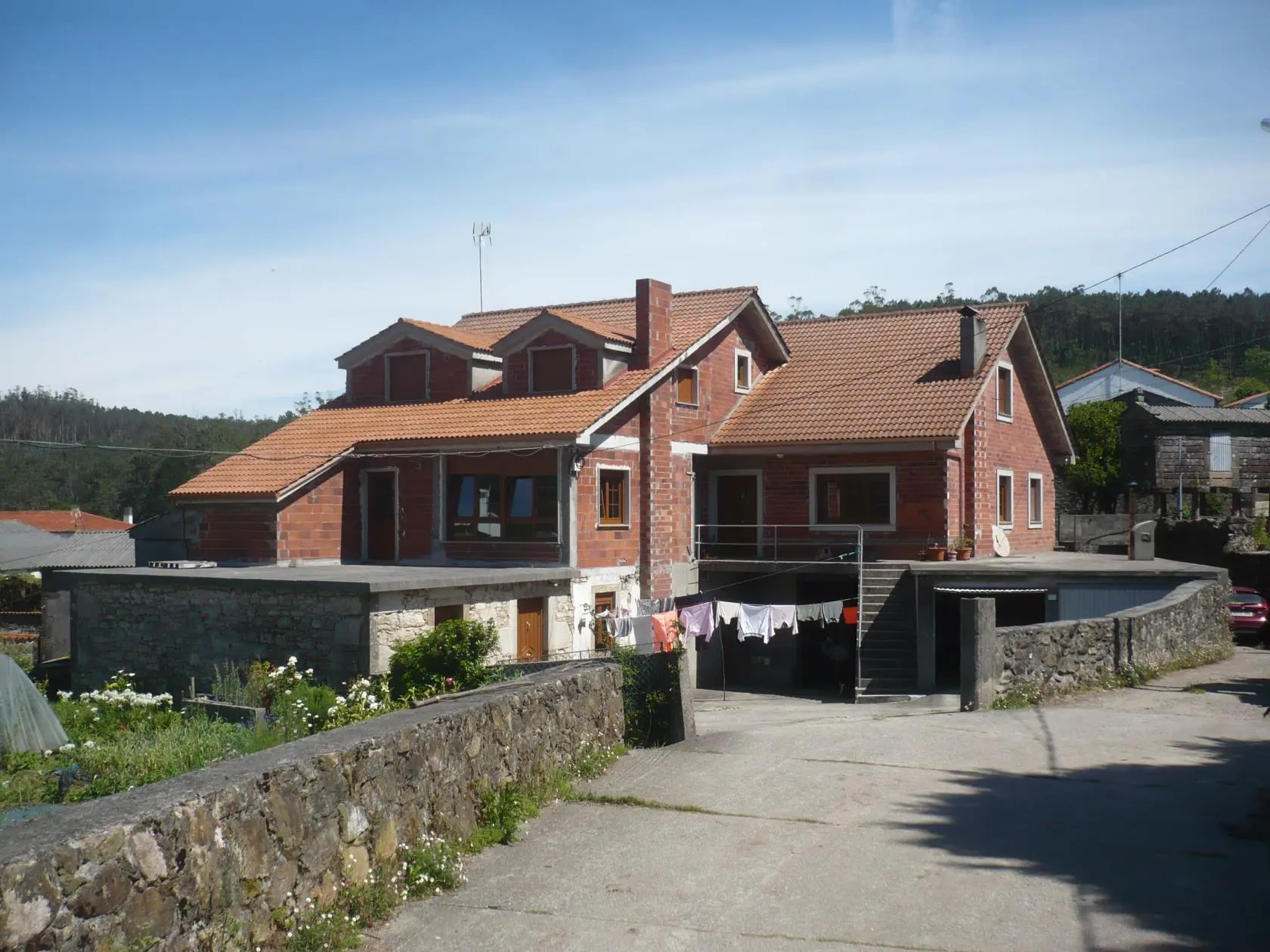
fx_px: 1284
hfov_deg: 52.6
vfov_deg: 40.7
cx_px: 635
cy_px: 476
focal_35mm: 35
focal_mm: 5.8
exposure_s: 1/250
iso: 100
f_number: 8
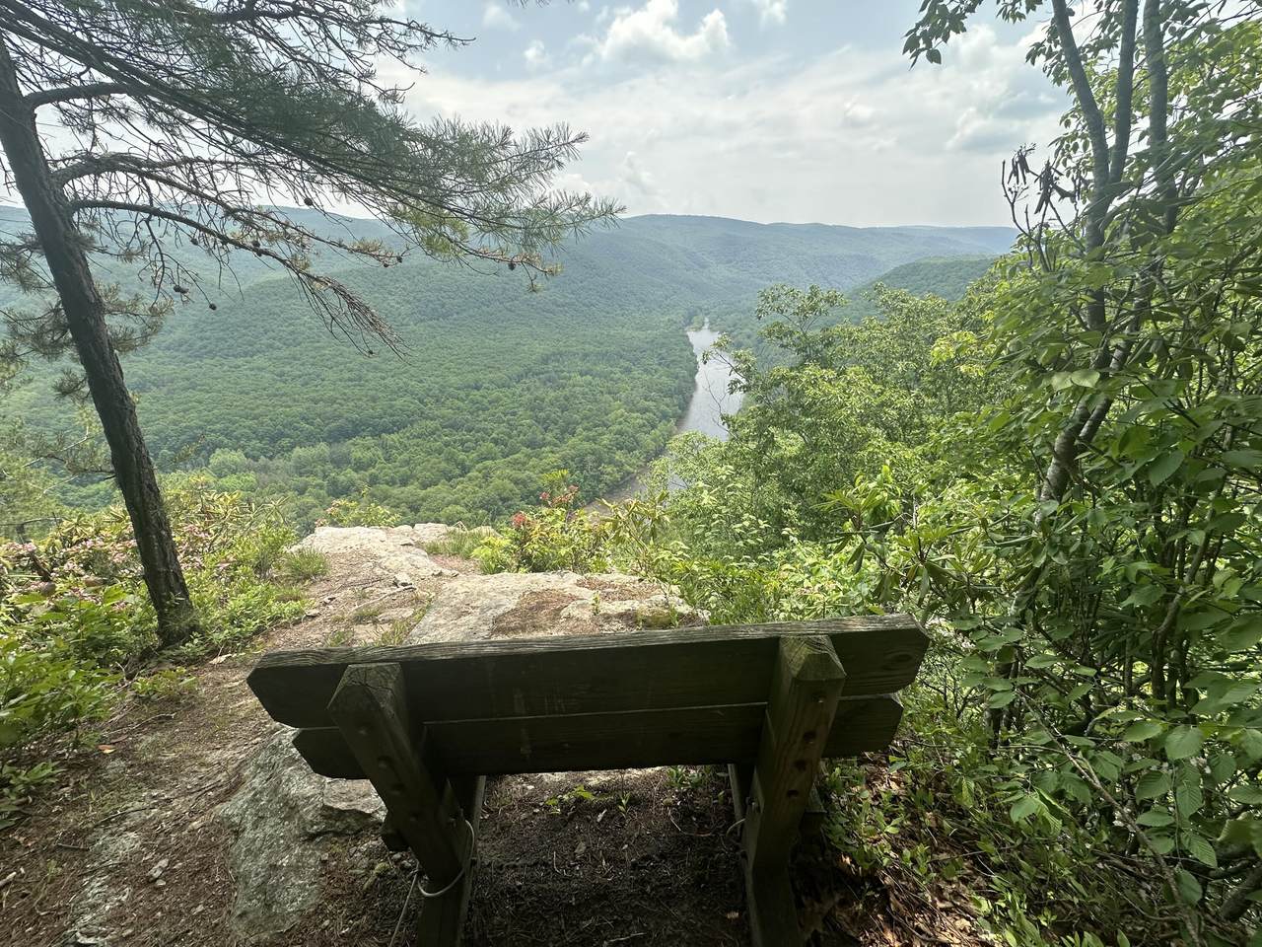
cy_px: 474
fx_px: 510
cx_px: 631
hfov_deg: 102.1
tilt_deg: -22.9
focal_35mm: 14
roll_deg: +1.2
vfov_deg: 85.7
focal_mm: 2.22
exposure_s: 1/769
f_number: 2.2
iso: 40
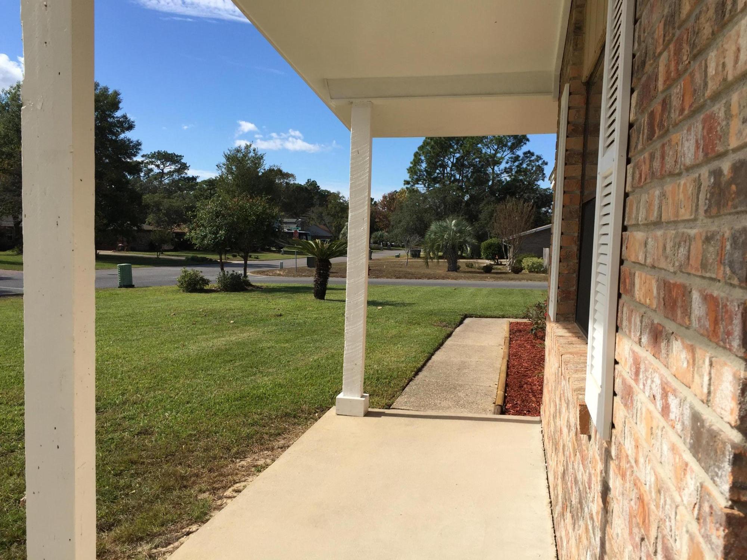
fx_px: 626
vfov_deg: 48.2
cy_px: 280
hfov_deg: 61.7
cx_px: 374
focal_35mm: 29
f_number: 2.2
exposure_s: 1/2083
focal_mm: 4.15
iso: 32
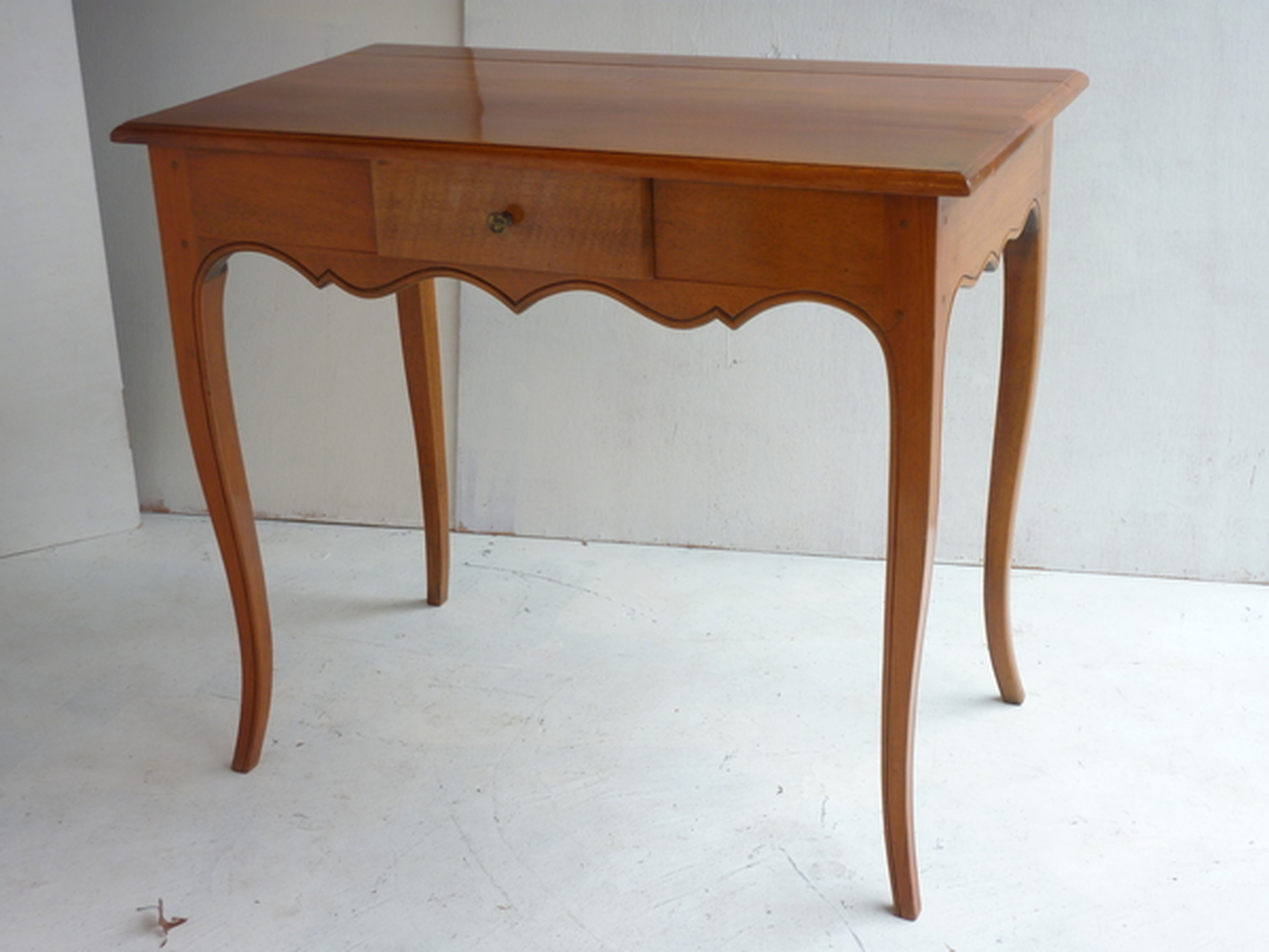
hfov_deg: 39.7
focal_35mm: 48
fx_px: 1760
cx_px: 634
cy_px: 476
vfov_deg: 30.3
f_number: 3.8
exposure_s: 1/25
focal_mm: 7.9
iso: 80
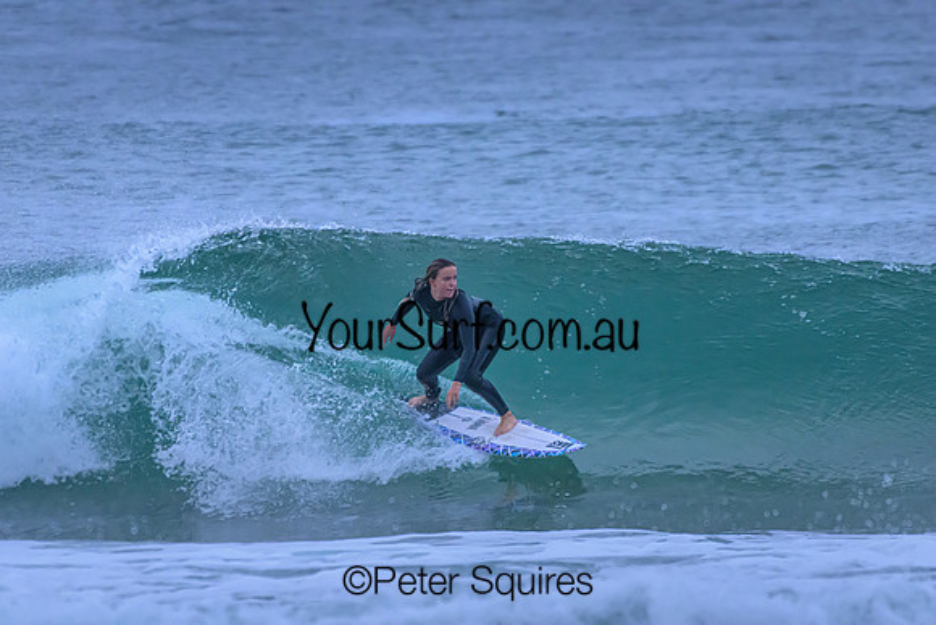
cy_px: 312
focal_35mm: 900
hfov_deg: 2.3
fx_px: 23404
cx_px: 468
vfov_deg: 1.5
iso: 11400
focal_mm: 900
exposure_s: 1/500
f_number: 11
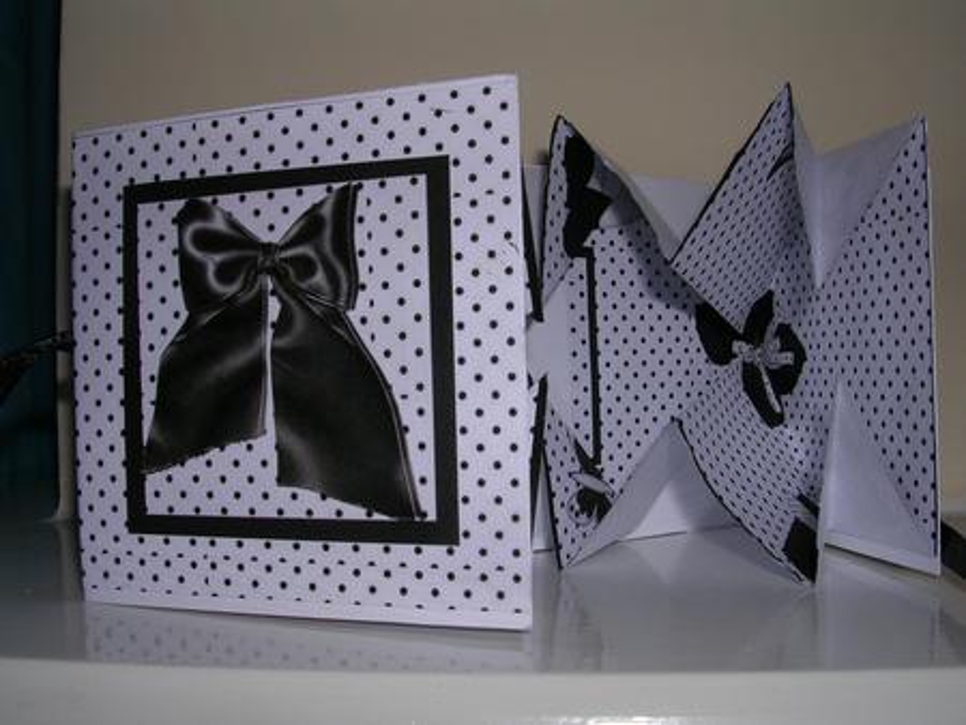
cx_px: 483
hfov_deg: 49.0
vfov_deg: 37.8
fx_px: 1061
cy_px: 362
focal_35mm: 38
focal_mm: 5.8
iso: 50
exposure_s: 1/60.1
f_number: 5.6
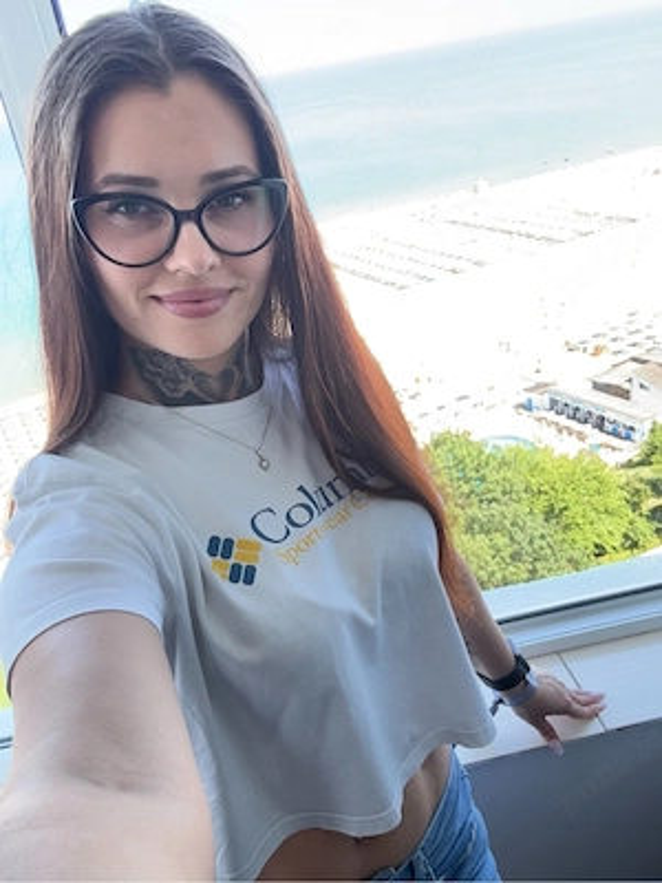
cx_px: 331
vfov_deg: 60.0
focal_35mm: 30
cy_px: 442
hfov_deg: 46.8
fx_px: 765
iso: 25
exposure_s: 1/100
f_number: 1.9
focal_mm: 2.69
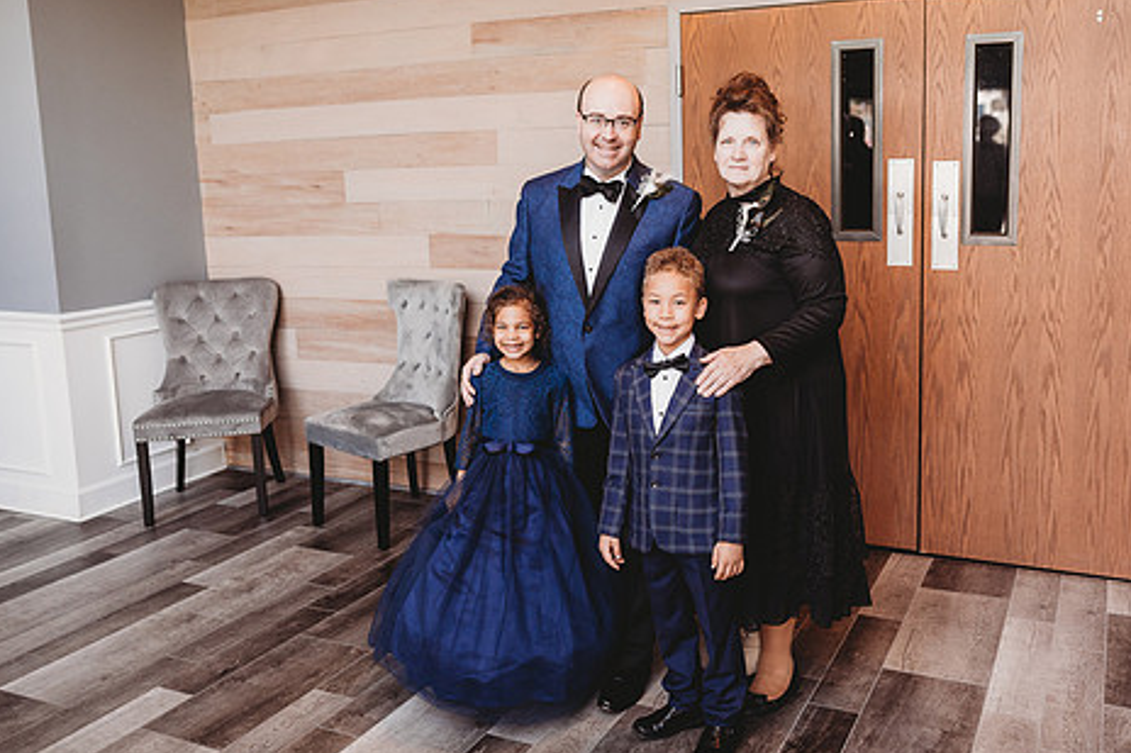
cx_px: 663
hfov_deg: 58.4
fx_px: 1005
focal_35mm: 32
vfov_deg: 40.9
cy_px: 302
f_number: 2.8
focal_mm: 24
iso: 500
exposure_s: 1/200
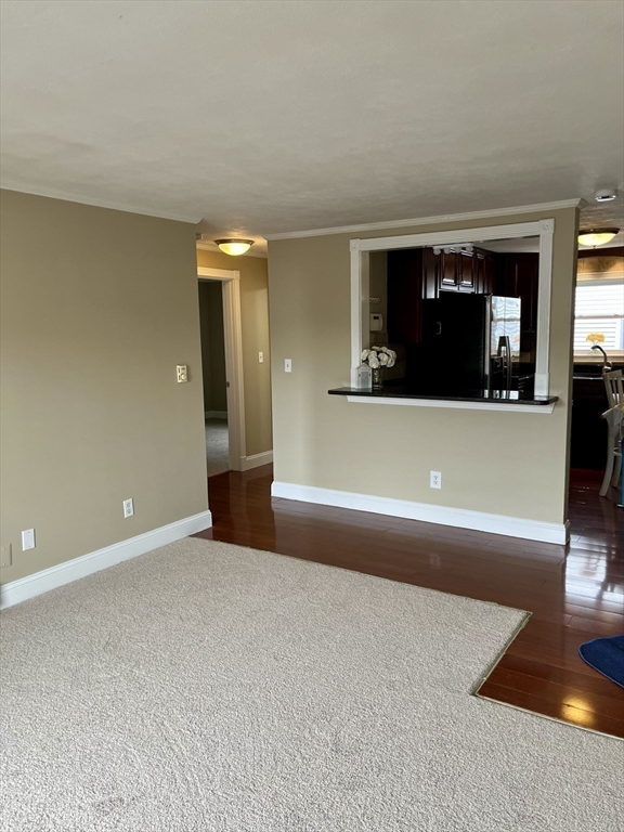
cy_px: 416
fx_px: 625
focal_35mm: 26
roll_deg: +0.9
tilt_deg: -8.1
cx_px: 312
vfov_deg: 67.3
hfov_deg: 53.1
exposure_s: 1/121
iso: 125
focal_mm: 5.1
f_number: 1.6
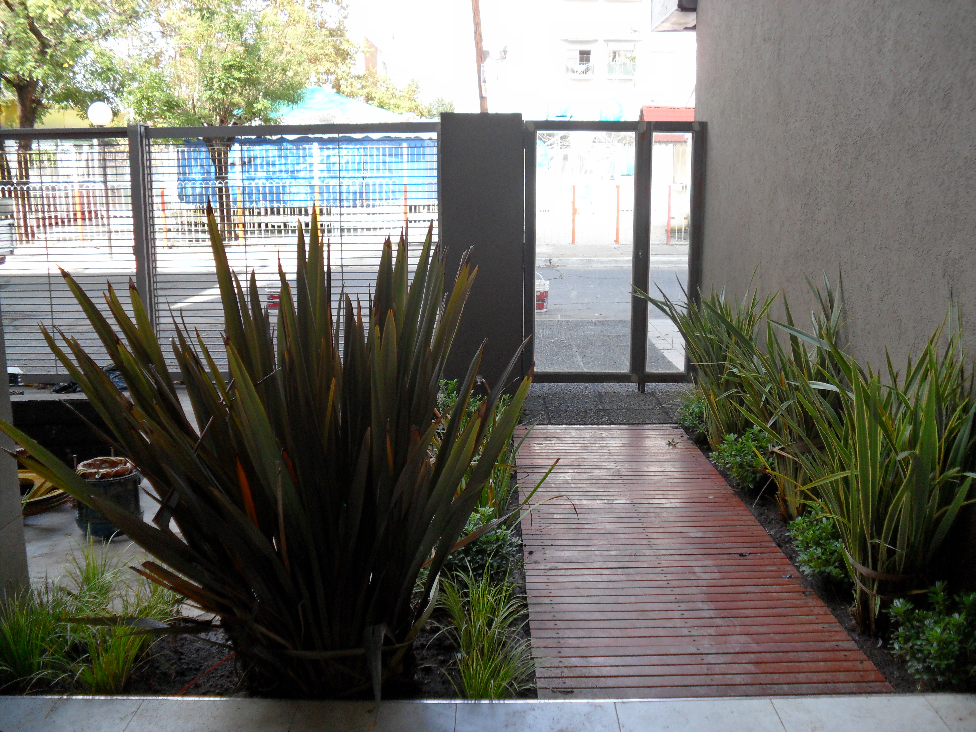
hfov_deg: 52.6
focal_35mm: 35
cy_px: 366
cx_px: 488
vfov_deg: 40.7
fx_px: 987
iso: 80
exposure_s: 1/125
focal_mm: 6.3
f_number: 3
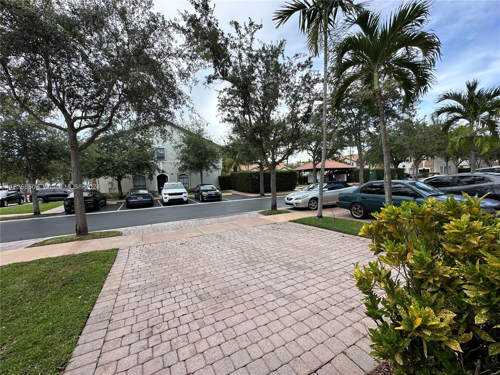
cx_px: 250
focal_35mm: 14
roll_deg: +2.7
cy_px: 188
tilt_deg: -3.2
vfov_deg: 85.7
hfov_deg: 102.1
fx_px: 202
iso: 40
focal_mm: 2.22
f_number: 2.2
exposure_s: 1/216
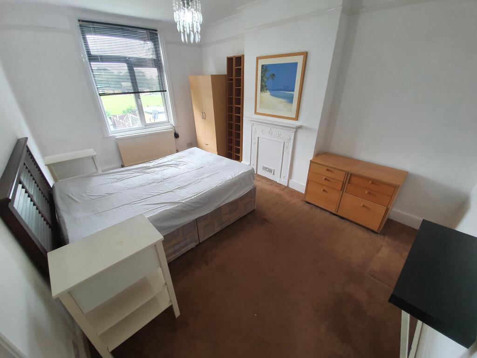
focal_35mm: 13
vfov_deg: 89.9
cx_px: 238
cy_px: 179
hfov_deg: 106.2
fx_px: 179
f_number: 2.2
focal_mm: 1.8
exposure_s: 1/50
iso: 125
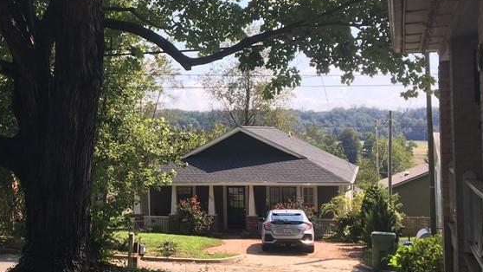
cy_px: 126
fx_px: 743
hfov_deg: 35.4
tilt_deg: +1.6
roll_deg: +0.5
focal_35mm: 58
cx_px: 132
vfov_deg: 20.7
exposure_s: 1/605
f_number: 2.2
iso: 25
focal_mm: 4.15
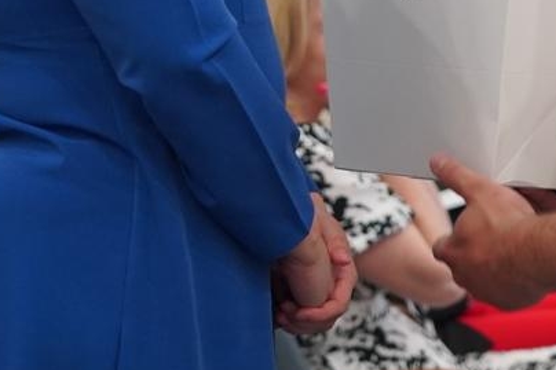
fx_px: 3381
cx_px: 442
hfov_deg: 9.4
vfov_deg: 6.2
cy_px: -179
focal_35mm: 219
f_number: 4
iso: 2500
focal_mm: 59
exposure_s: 1/160
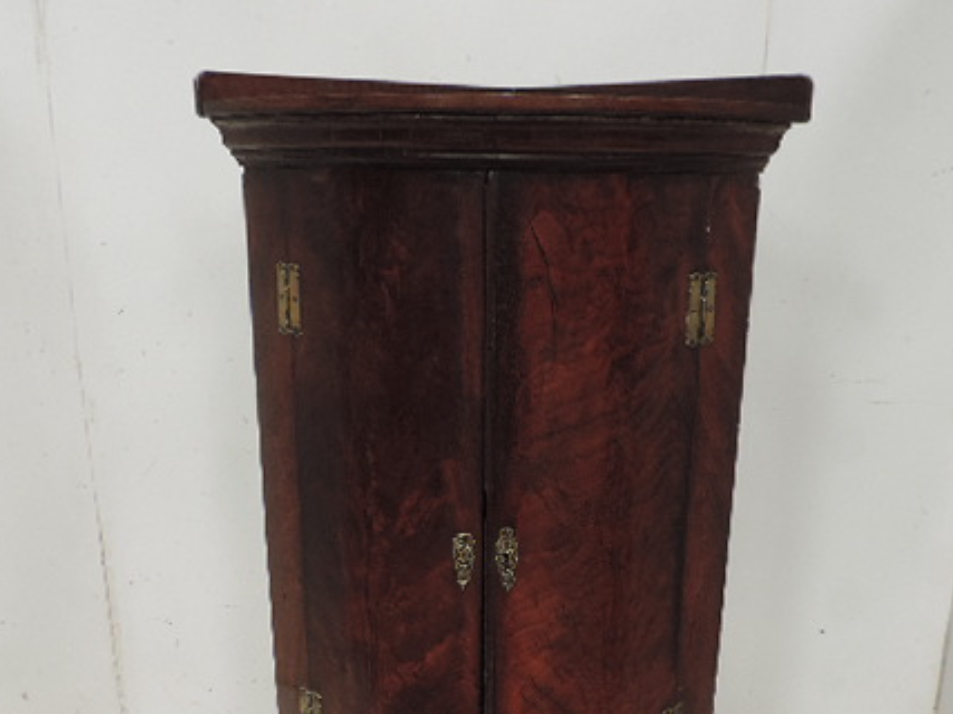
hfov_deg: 51.3
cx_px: 522
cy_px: 513
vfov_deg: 38.8
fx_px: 991
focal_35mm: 36
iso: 200
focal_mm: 4.3
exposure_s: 1/30
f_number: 3
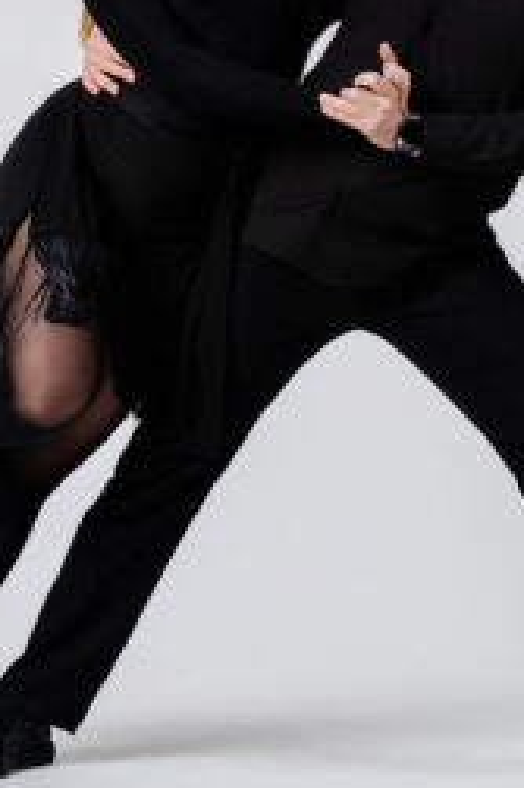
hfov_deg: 5.7
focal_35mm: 239
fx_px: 5225
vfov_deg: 8.6
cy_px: 179
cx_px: 301
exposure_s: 1/200
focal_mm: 100
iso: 100
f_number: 8
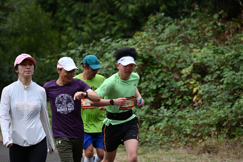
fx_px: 1350
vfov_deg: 6.9
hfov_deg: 10.3
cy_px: 81
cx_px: 122
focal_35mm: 200
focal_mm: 200
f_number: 6.3
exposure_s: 1/250
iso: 400
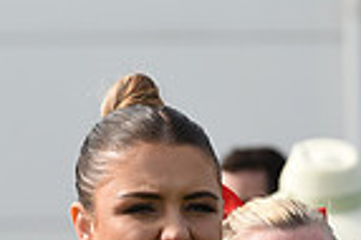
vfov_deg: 2.1
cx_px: 568
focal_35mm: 650
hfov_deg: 3.2
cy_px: 484
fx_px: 6511
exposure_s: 1/1600
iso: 400
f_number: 5.6
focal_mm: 160
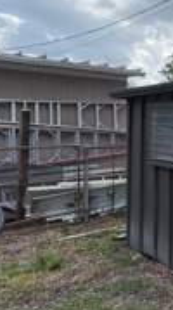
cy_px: 132
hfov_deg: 19.8
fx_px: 336
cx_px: 324
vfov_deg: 49.3
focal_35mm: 41
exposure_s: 1/770
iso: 32
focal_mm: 2.22
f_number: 2.2
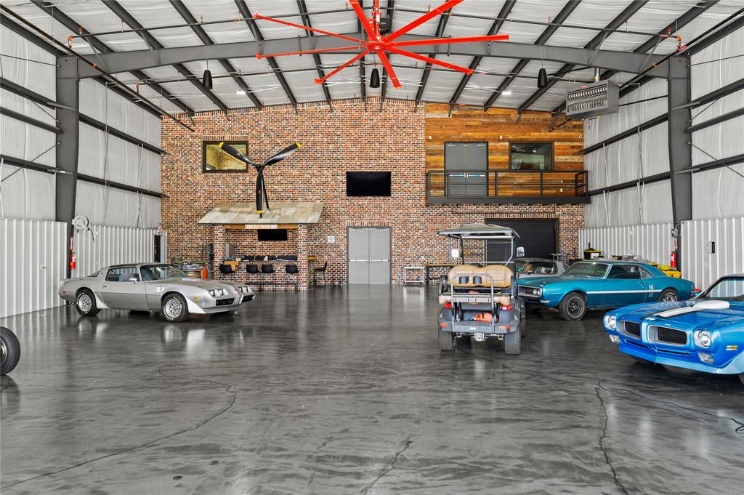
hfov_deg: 73.8
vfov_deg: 53.1
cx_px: 372
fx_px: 496
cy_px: 248
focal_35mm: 24
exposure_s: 1/8
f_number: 8
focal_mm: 24
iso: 400
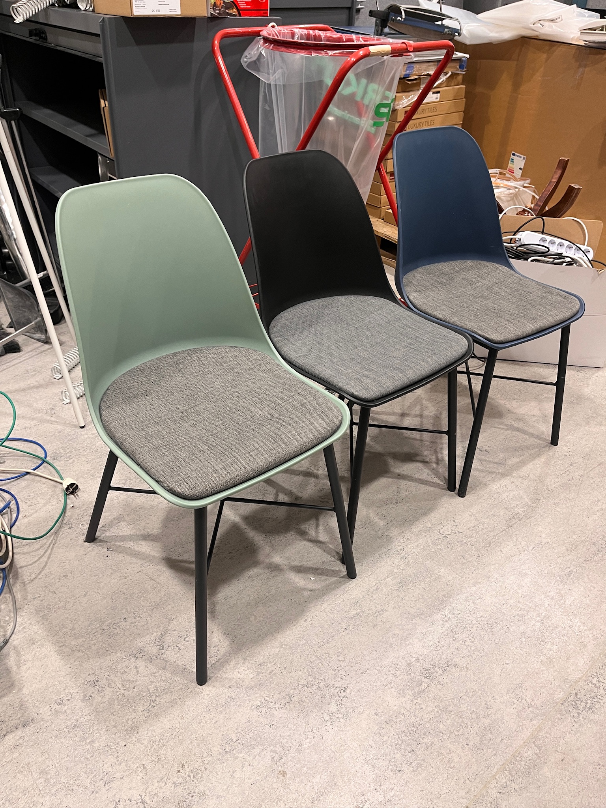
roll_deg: -1.4
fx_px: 607
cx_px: 303
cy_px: 404
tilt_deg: -35.8
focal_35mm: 26
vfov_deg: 67.3
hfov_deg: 53.1
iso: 125
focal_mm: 5.1
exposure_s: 1/50
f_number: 1.6
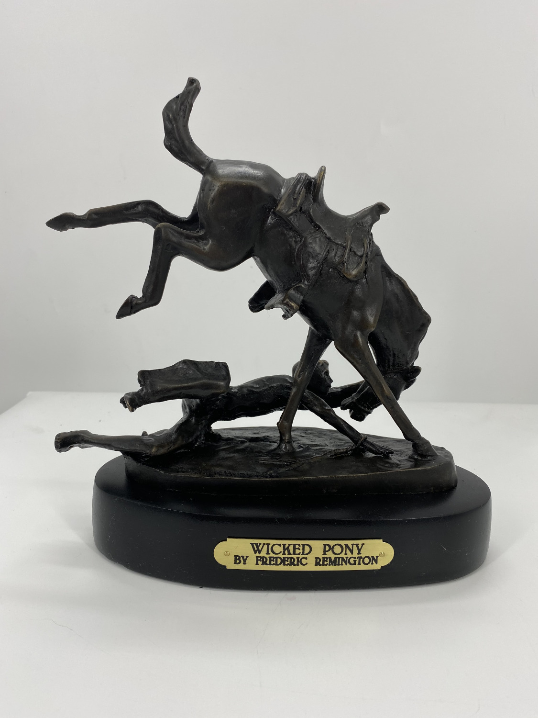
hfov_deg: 53.1
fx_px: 539
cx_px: 269
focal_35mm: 26
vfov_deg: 67.3
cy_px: 359
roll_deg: -1.7
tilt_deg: -12.8
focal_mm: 4.25
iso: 32
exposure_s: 1/217
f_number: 1.8
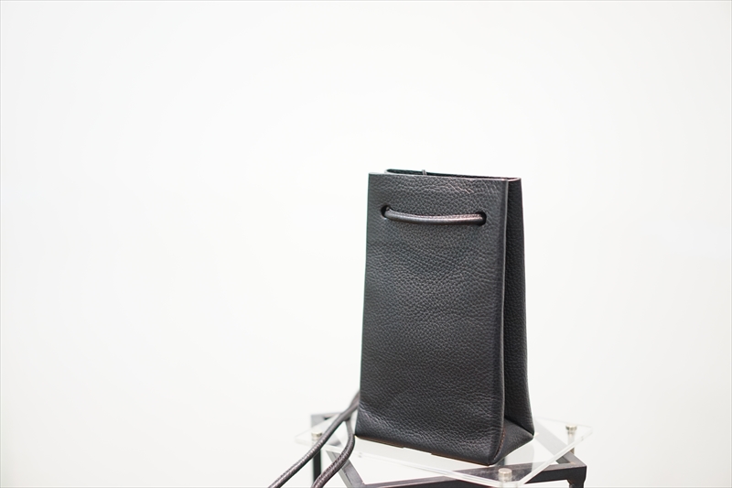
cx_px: 366
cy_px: 244
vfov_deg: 24.6
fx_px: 1118
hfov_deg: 36.3
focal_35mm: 55
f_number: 1.8
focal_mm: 55
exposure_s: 1/60
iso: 500
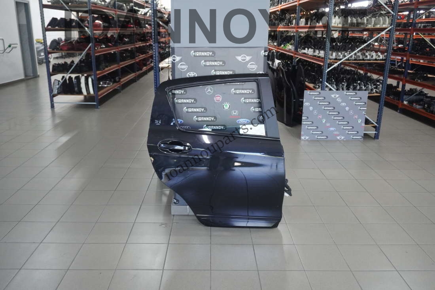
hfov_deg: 61.9
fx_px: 362
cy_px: 145
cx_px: 218
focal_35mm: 30
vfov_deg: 43.6
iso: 2500
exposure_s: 1/160
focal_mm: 20
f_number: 4
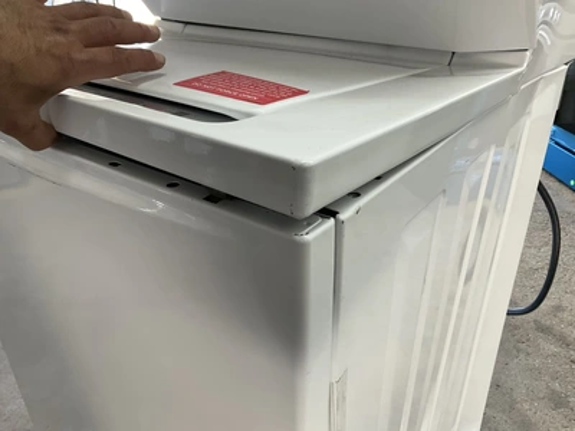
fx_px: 482
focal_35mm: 29
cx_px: 288
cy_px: 216
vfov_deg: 48.2
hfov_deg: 61.7
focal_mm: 3
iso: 80
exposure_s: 1/60
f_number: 1.8
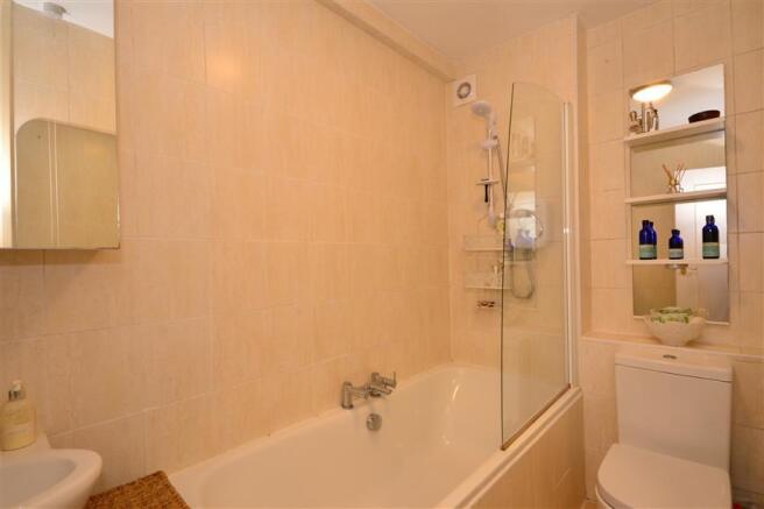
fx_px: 382
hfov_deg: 90.0
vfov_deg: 67.4
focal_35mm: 18
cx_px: 382
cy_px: 254
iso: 400
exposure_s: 1/1.3
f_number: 16
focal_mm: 12
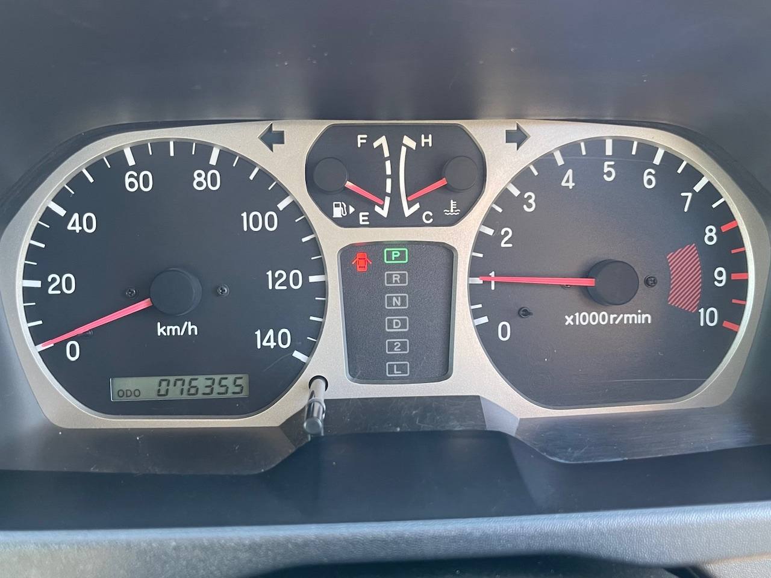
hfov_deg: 69.4
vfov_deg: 54.9
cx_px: 386
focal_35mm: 25
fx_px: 557
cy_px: 289
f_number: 1.6
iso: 160
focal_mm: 5.1
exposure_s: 1/60
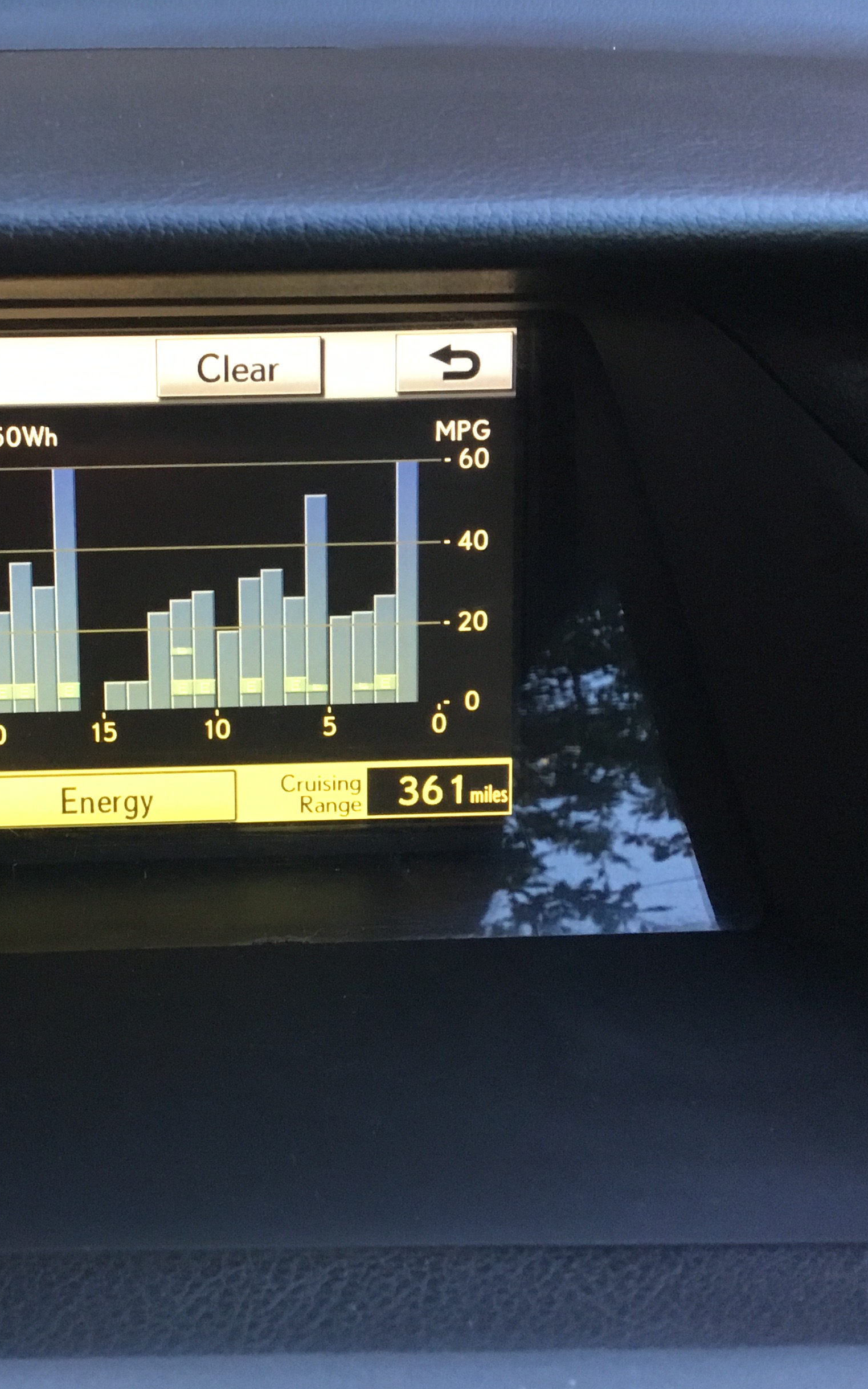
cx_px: 165
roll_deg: +0.7
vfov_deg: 45.3
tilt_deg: -25.1
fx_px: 1665
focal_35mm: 44
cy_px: 696
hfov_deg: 28.5
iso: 160
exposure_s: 1/30
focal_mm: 3.3
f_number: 2.4
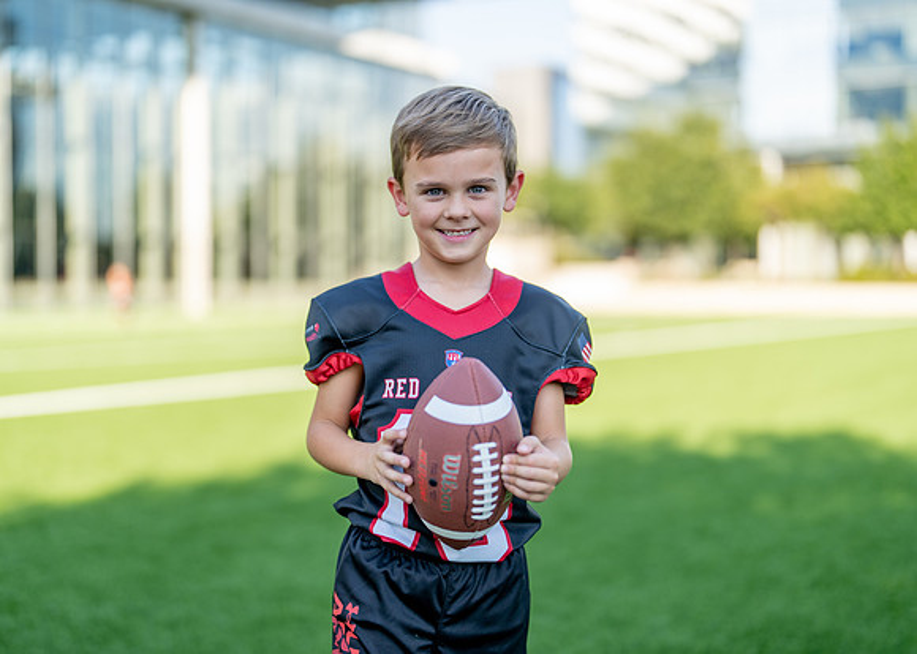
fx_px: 1364
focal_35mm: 52
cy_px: 327
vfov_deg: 27.0
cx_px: 431
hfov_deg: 37.1
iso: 100
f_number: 1.2
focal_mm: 50
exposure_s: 1/2000
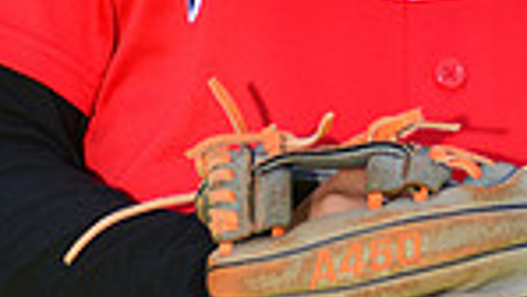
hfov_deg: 3.3
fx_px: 9102
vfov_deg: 1.9
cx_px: 419
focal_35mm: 651
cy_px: -194
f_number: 8
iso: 200
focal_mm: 160
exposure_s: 1/250
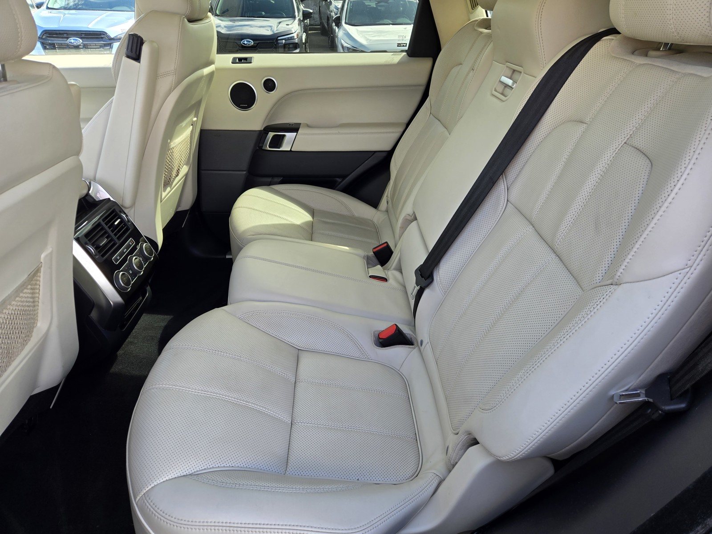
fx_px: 473
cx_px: 356
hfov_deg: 73.9
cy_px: 267
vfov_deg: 58.9
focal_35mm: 23
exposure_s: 1/180
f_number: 1.8
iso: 50
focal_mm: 5.4
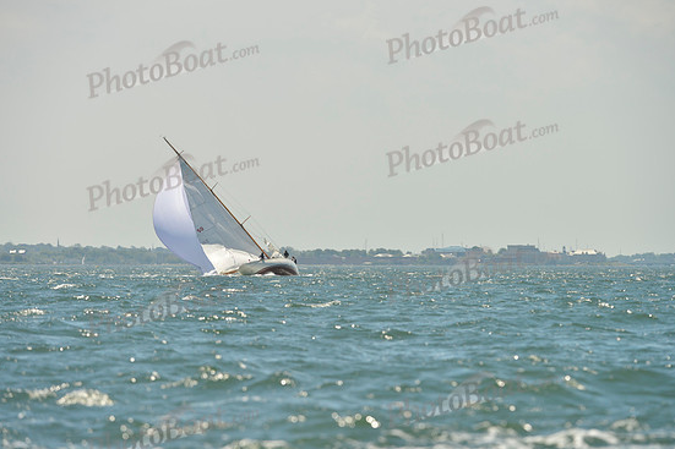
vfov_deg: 4.7
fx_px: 5529
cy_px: 226
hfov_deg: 7.0
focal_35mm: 295
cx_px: 323
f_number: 6.3
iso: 200
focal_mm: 280
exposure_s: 1/800
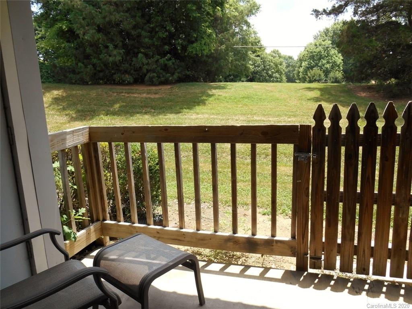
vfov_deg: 53.1
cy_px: 154
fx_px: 309
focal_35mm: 26
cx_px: 206
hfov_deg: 67.3
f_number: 3.4
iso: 80
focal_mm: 4.7
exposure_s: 1/250
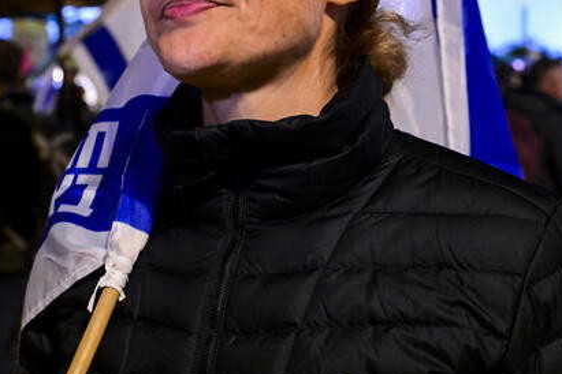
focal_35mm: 76
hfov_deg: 26.6
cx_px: 294
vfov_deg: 17.9
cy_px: 102
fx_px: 1186
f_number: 5
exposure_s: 1/125
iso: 10000
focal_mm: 39
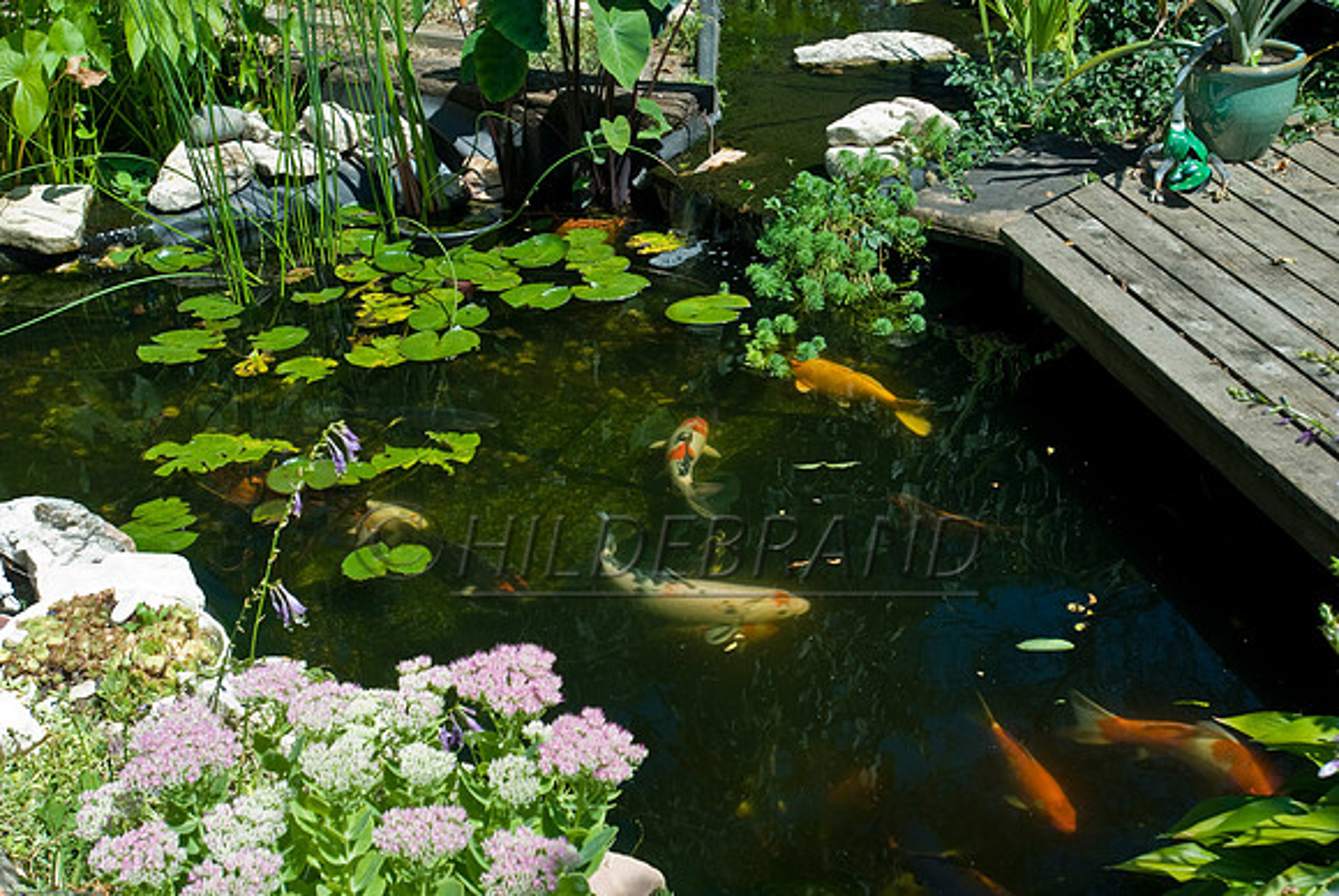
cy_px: 448
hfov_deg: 37.8
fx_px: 1955
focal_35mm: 52
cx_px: 670
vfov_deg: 25.8
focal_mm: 35
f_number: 8
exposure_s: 1/40
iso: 100
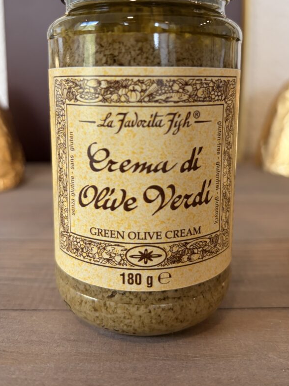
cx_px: 153
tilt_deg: -10.8
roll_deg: +0.0
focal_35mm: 34
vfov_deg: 53.6
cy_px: 154
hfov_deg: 41.8
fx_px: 379
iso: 125
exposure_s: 1/97
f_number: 1.6
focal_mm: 5.96
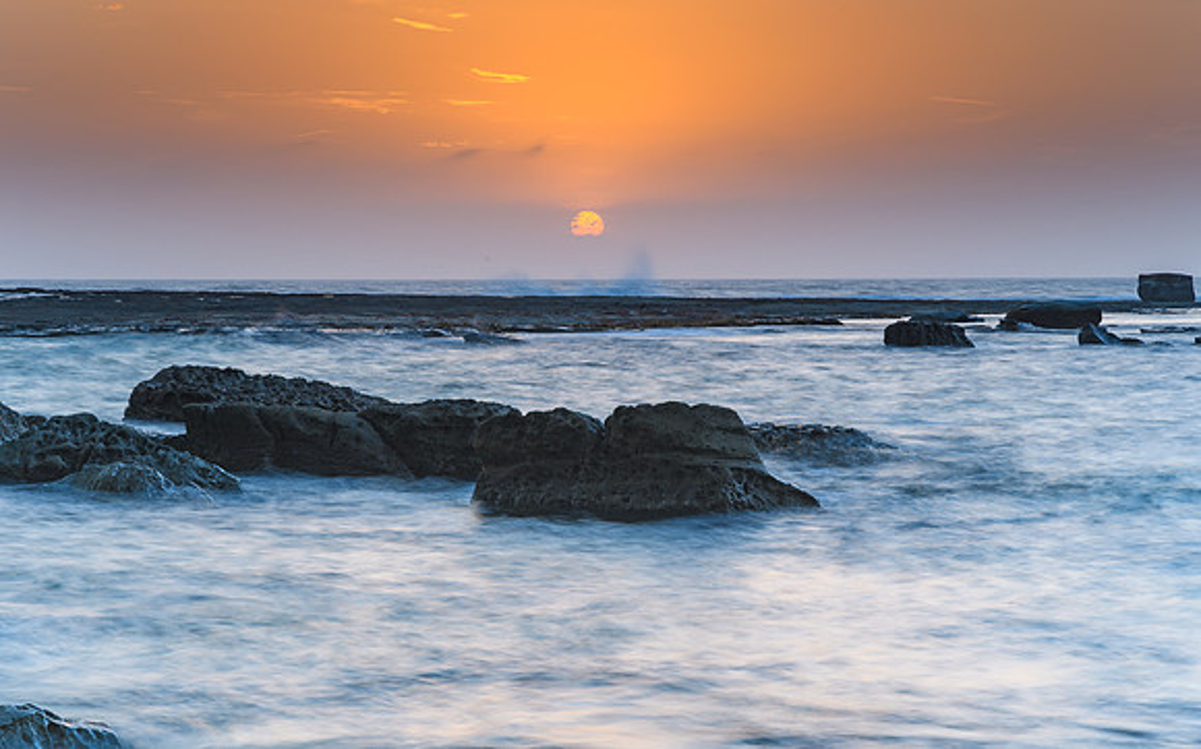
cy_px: 342
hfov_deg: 20.6
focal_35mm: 101
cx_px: 603
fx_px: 3307
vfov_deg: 12.9
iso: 50
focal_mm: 60
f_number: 8
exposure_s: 2
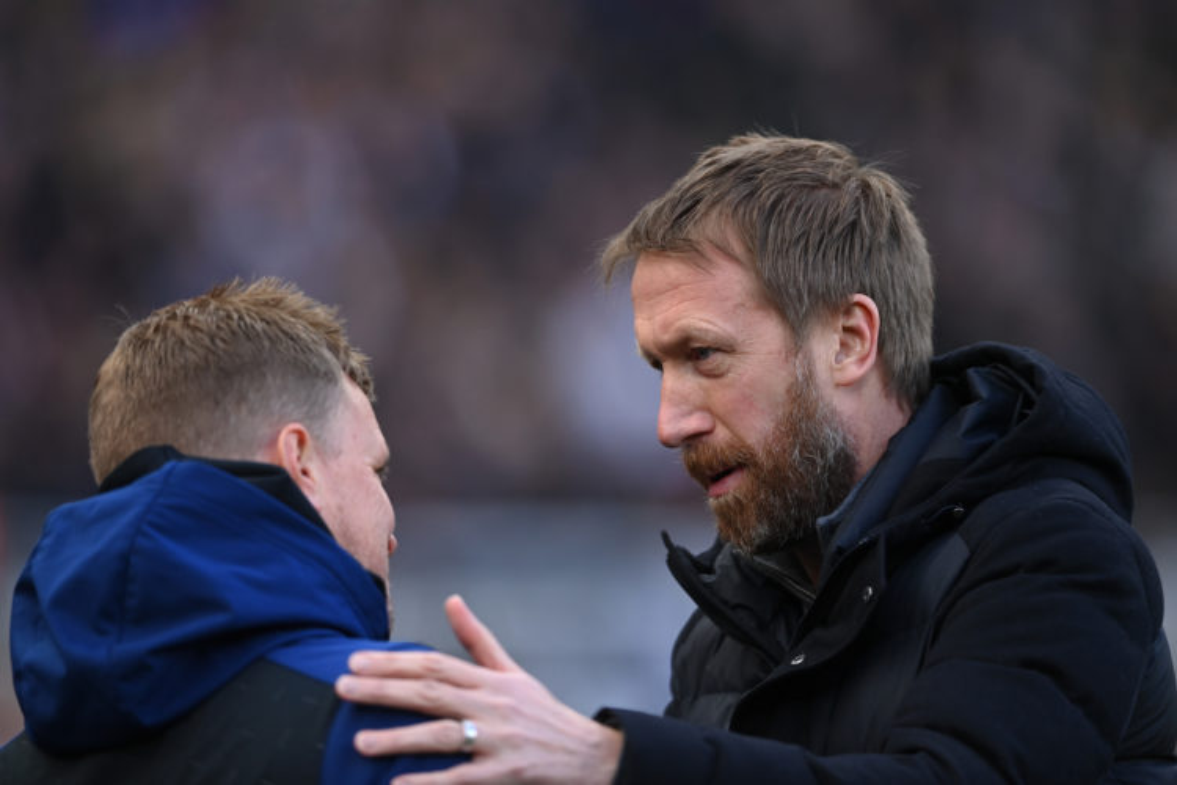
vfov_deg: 3.4
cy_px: 392
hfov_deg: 5.2
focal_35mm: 400
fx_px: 13077
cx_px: 588
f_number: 3.2
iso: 800
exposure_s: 1/2000
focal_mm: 400
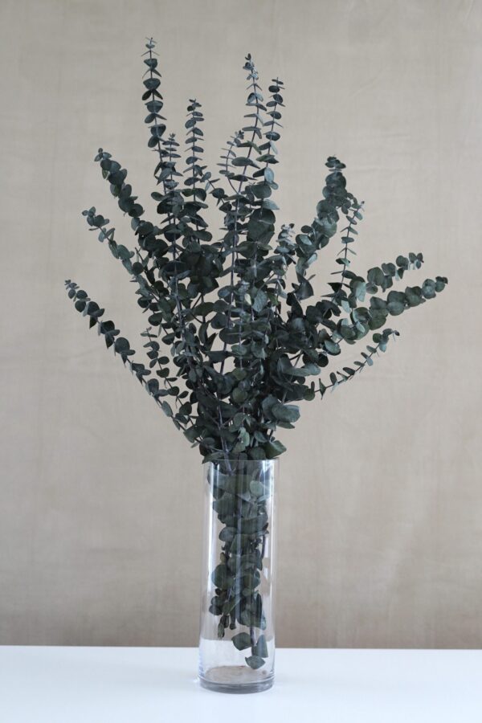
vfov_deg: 39.6
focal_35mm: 50
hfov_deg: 27.0
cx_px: 241
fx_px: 1004
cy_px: 362
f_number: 4
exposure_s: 1/160
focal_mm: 50
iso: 800
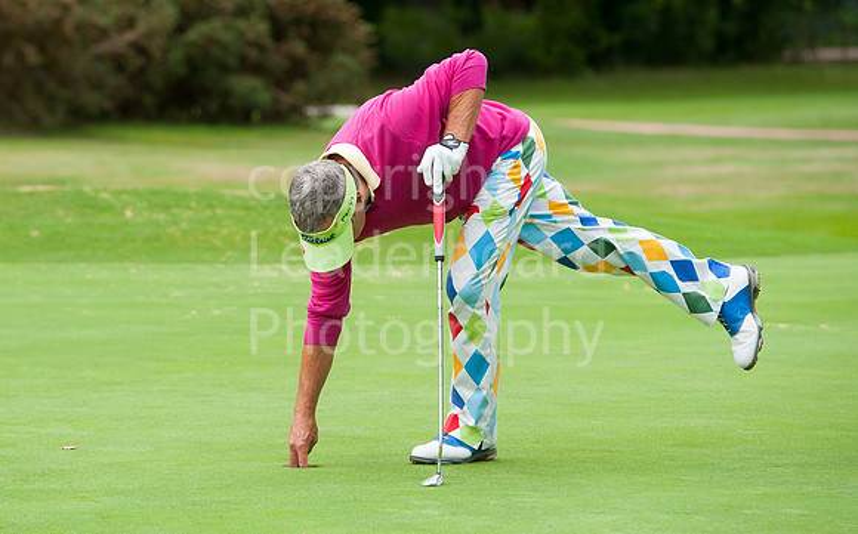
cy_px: 192
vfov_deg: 5.7
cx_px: 349
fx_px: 5395
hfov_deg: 9.1
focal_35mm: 231
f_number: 5
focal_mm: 170
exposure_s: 1/1000
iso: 400
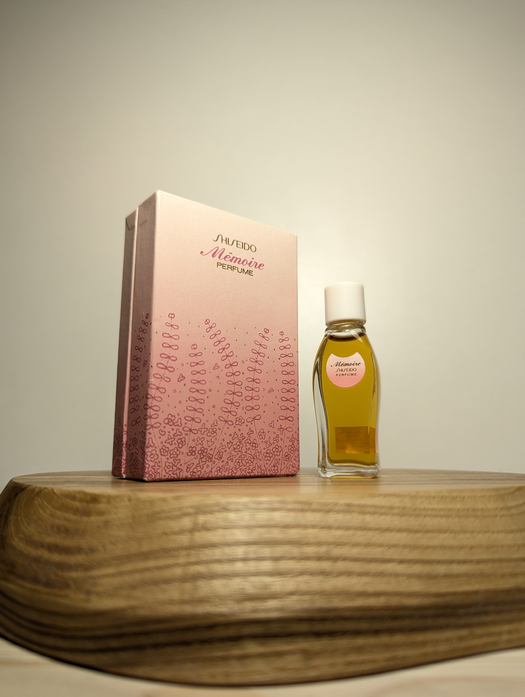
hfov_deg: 56.9
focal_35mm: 24
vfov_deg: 71.5
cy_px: 348
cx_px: 262
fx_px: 484
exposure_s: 1/100
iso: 49
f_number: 1.85
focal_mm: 6.81
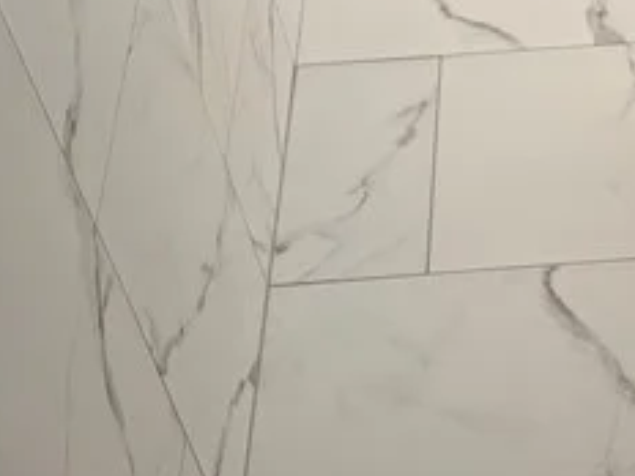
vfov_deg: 12.7
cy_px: 0
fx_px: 2110
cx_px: 791
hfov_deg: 16.3
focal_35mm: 115
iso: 40
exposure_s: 1/265
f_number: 1.6
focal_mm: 5.96
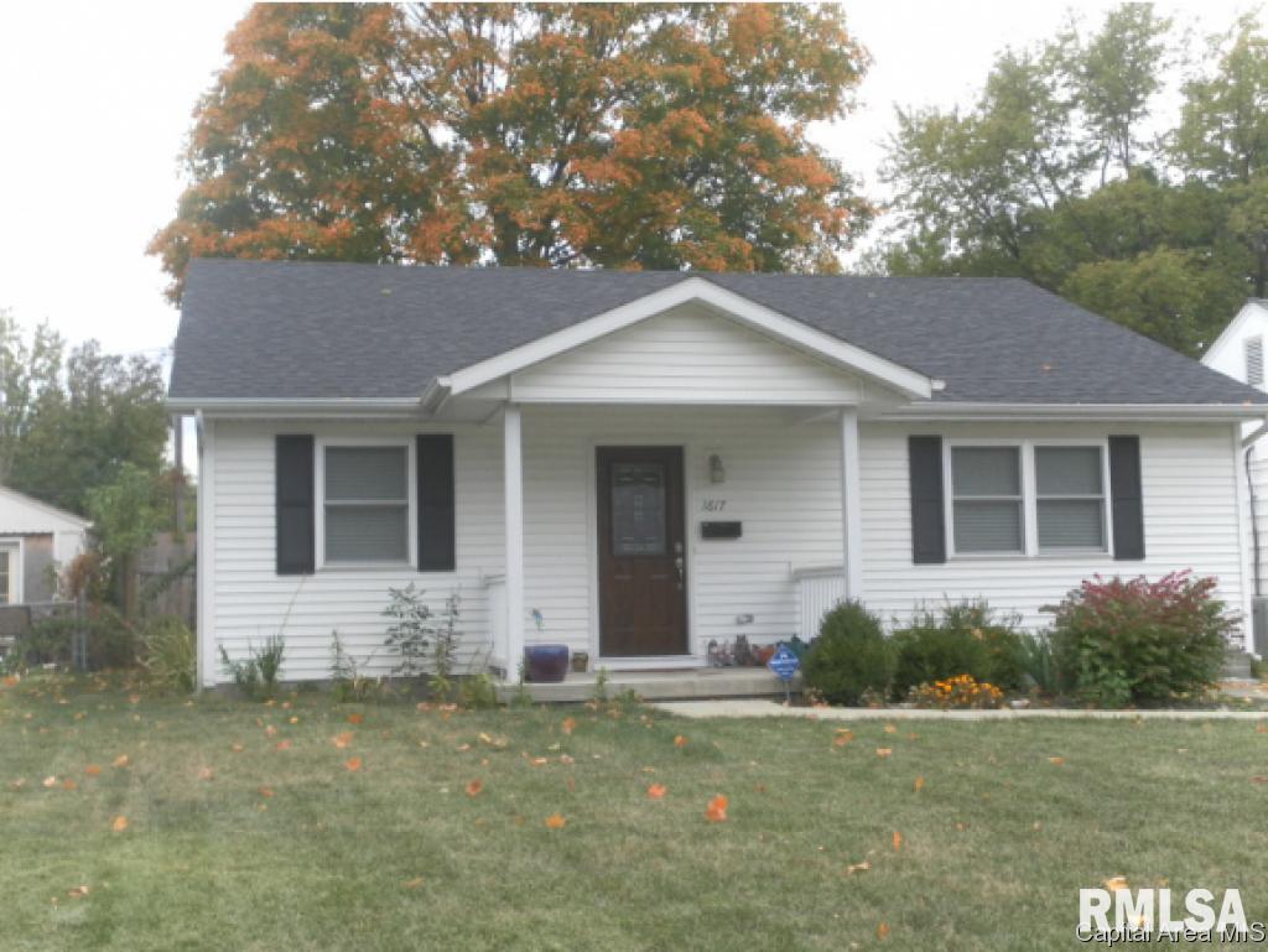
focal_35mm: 46
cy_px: 476
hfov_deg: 41.2
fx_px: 1686
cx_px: 634
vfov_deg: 31.5
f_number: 4.3
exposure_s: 1/60
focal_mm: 8.2
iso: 80
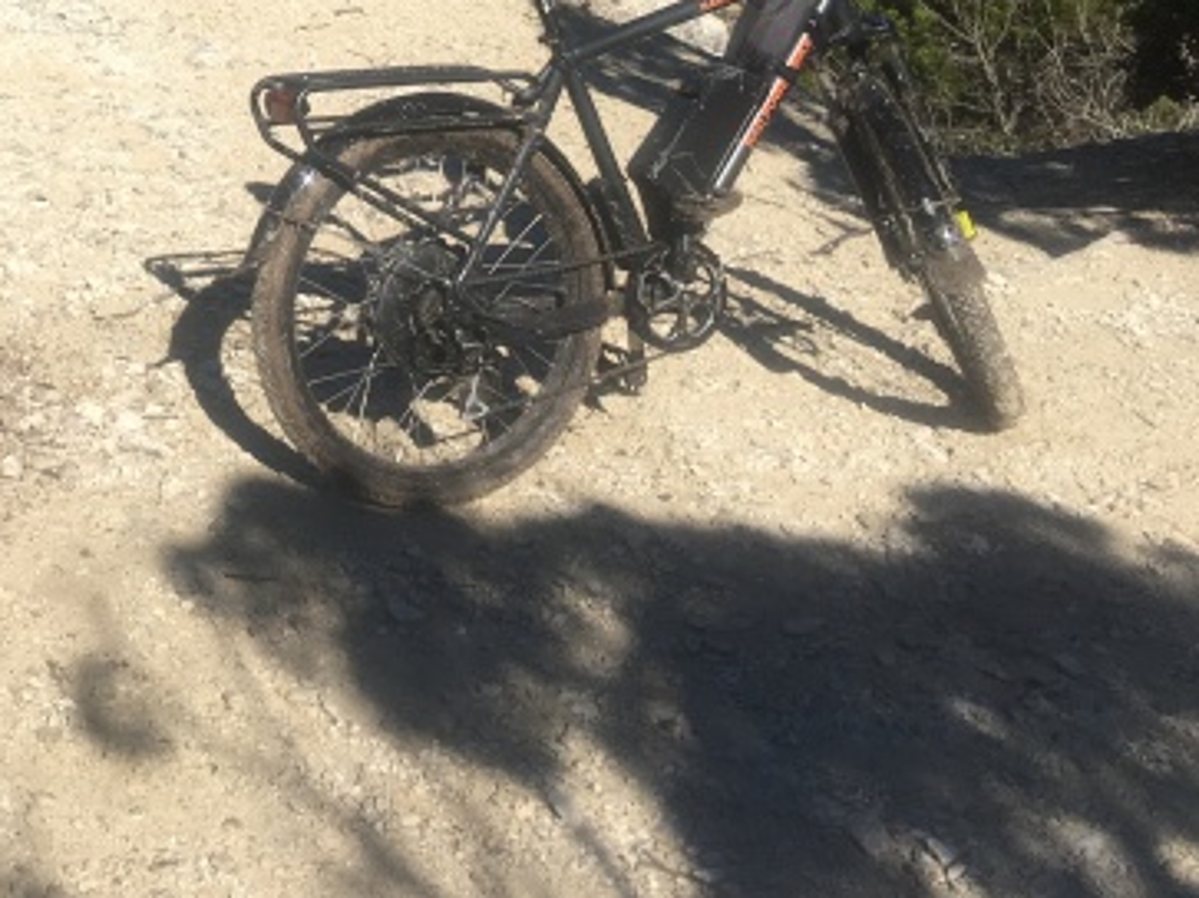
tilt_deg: -16.6
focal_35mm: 64
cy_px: -66
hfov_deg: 28.2
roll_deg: +3.6
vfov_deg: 21.8
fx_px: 2216
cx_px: -30
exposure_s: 1/1832
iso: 25
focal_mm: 4.15
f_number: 2.2
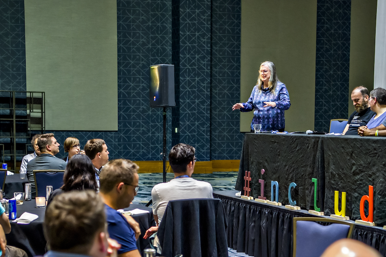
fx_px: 868
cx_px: 231
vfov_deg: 16.7
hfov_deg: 25.0
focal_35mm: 81
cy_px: 202
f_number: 3.2
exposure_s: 1/125
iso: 4000
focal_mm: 48
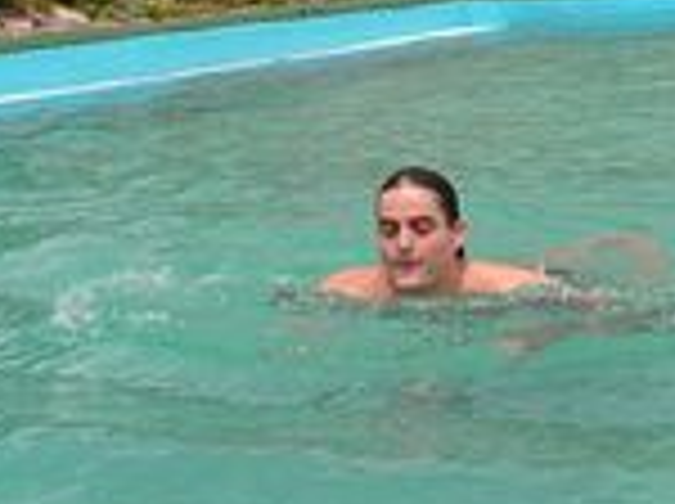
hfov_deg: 18.1
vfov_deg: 13.3
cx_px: 549
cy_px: -119
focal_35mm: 108
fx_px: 2103
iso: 100
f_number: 8
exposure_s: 1/200
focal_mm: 6
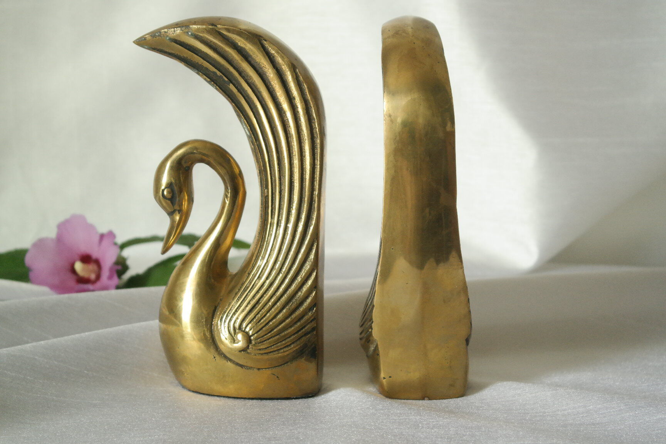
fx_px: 1424
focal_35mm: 77
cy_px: 222
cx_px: 333
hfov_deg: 26.3
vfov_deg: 17.7
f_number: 5.6
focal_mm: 50
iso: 1600
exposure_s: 1/30
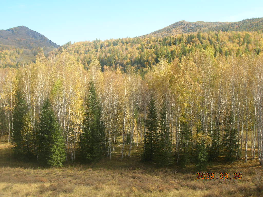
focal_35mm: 42
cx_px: 132
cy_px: 98
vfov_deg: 34.3
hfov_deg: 44.8
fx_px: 319
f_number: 5.2
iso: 50
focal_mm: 7
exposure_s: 1/121
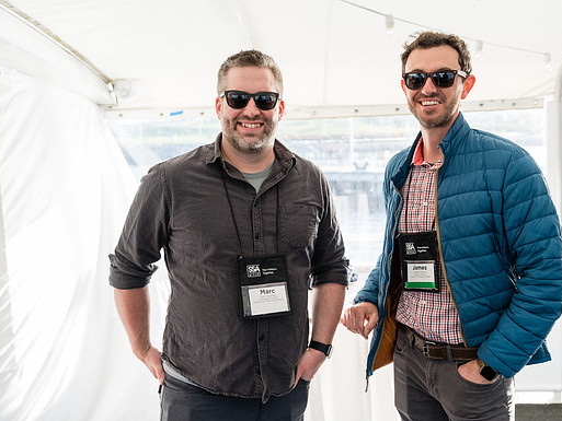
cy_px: 210
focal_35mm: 41
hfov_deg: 45.7
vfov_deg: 35.2
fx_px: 666
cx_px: 309
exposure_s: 1/160
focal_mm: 37.7
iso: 200
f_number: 4
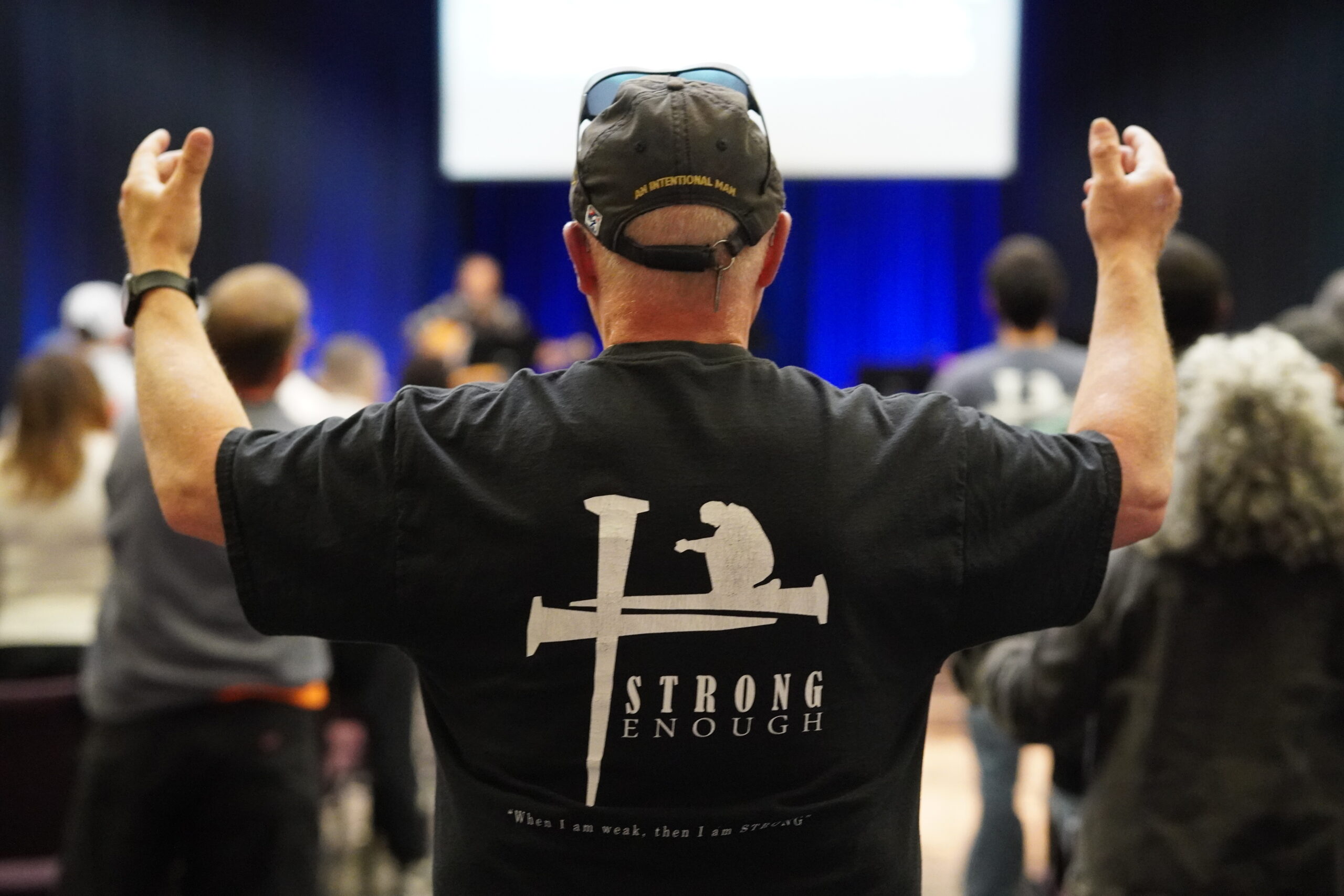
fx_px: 3136
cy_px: 448
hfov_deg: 24.2
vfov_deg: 16.3
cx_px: 672
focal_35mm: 84
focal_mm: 56
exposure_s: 1/160
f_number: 2
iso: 5000
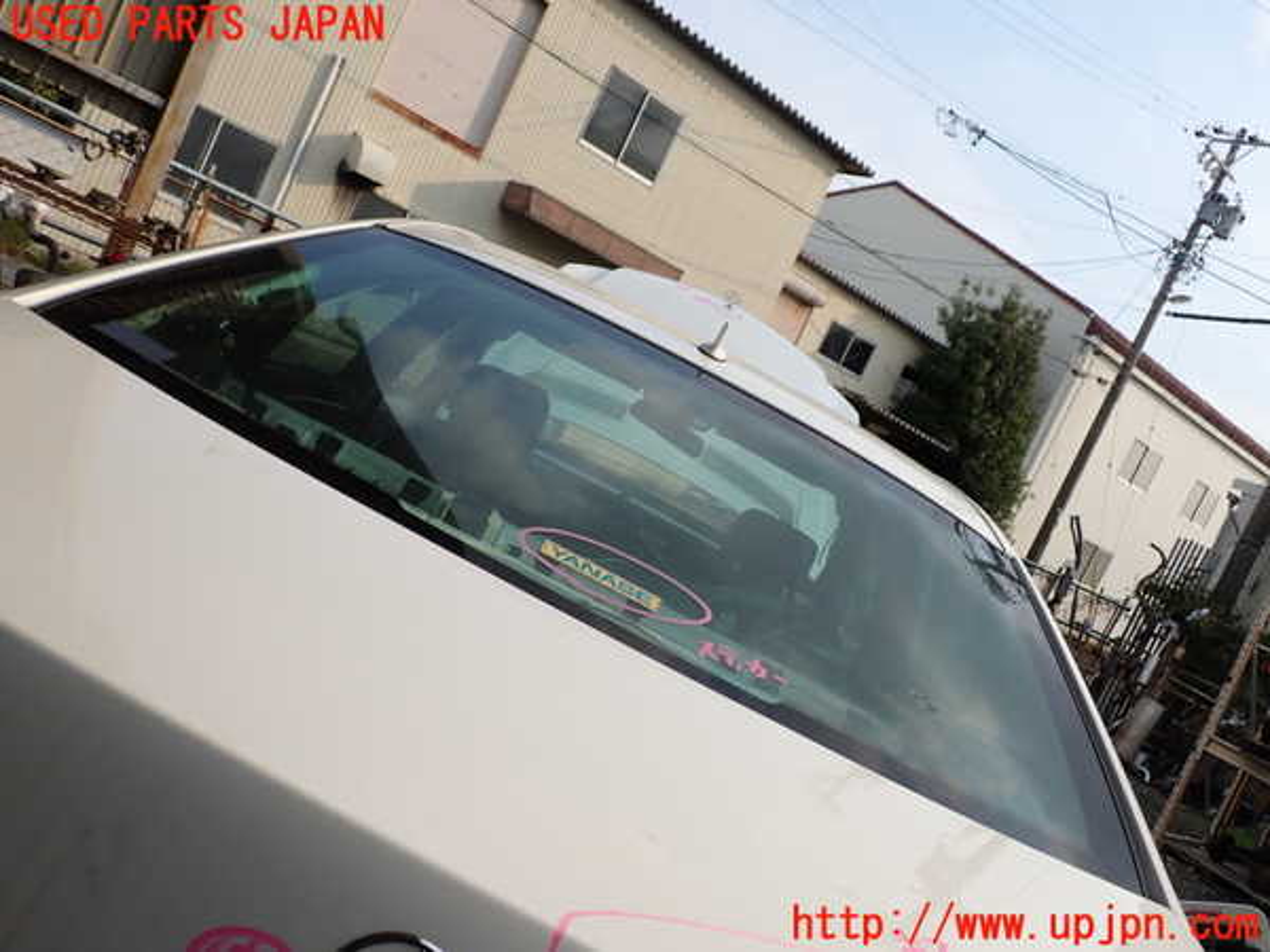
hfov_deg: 60.0
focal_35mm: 30
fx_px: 1101
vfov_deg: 46.8
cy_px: 476
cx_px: 635
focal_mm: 5.4
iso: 100
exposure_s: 1/1000
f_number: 3.2
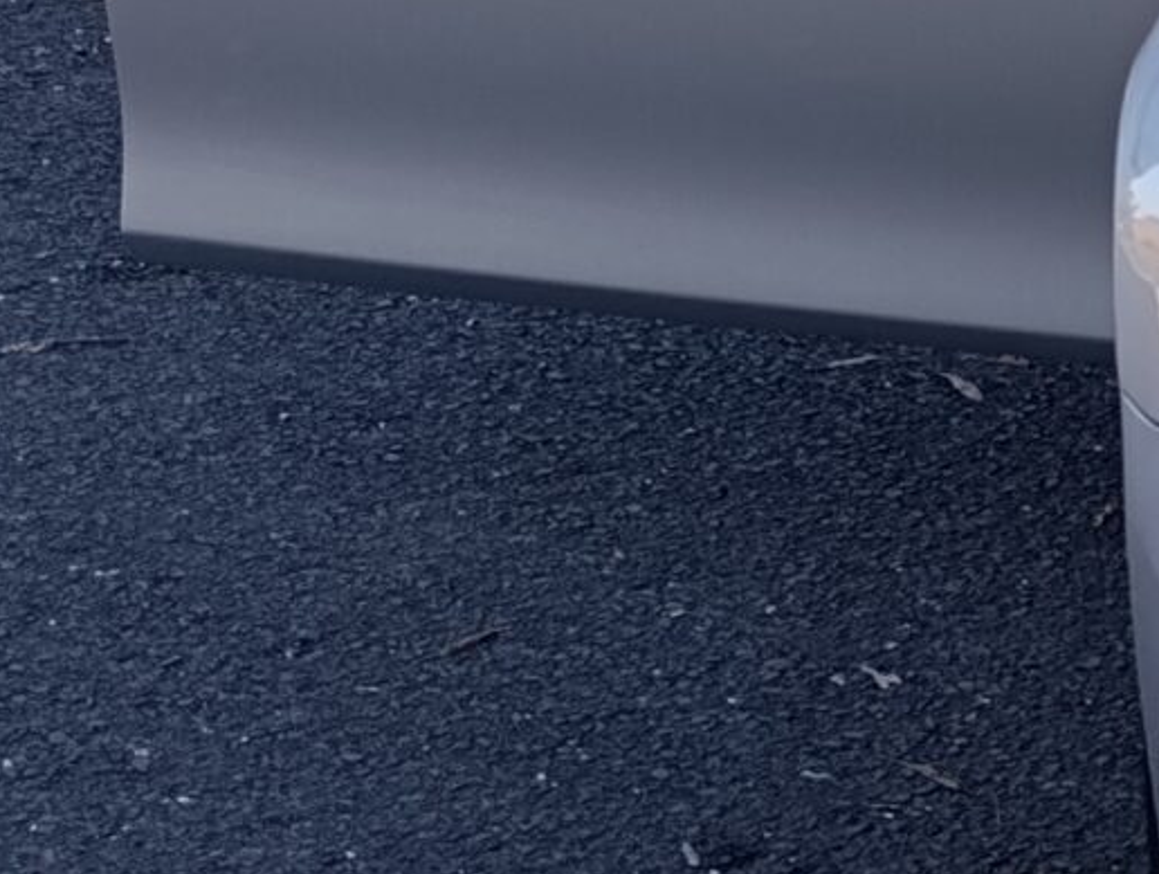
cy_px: -106
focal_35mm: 114
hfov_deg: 14.3
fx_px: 3824
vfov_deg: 12.8
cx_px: 2345
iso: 50
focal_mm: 6.14
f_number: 1.6
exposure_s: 1/111
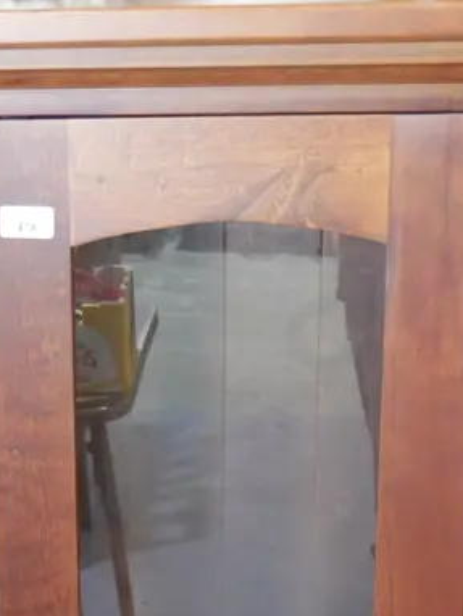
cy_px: 748
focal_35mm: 118
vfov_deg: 16.0
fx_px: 2102
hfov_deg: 12.4
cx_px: 12
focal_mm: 22
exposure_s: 1/60
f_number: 4.7
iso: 2500
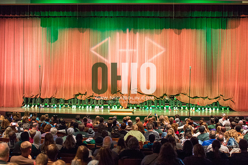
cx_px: 124
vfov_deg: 19.4
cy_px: 82
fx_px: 482
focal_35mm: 70
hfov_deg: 28.9
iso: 5000
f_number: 3.2
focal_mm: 70
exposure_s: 1/50
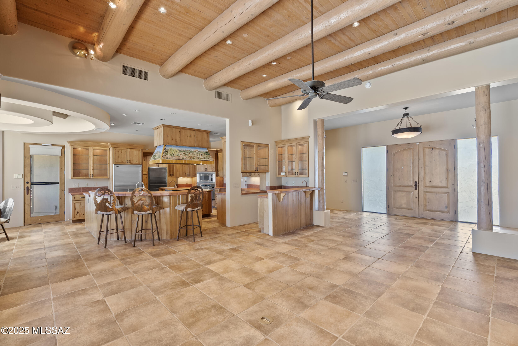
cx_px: 259
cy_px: 173
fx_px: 230
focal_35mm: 16
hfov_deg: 96.7
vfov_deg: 73.8
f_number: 8
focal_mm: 16
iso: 200
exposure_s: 2
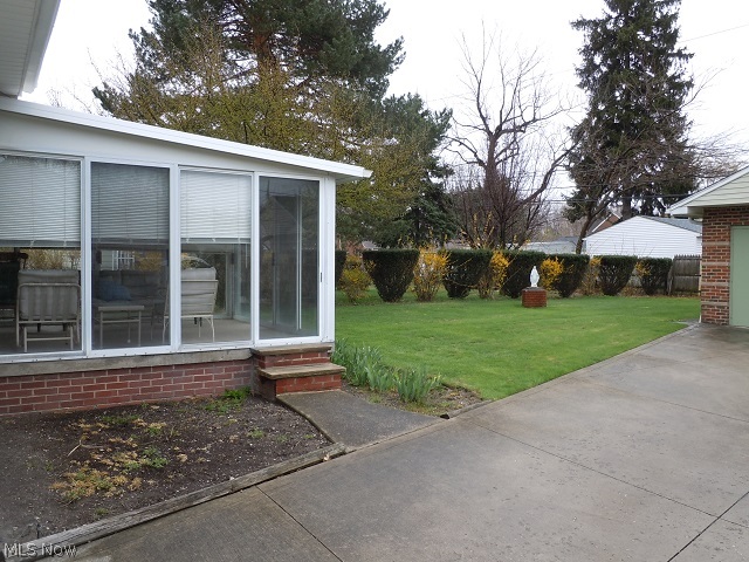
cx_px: 374
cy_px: 281
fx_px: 606
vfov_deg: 49.7
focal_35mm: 28
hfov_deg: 63.4
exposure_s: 1/80
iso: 100
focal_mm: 5
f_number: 3.7
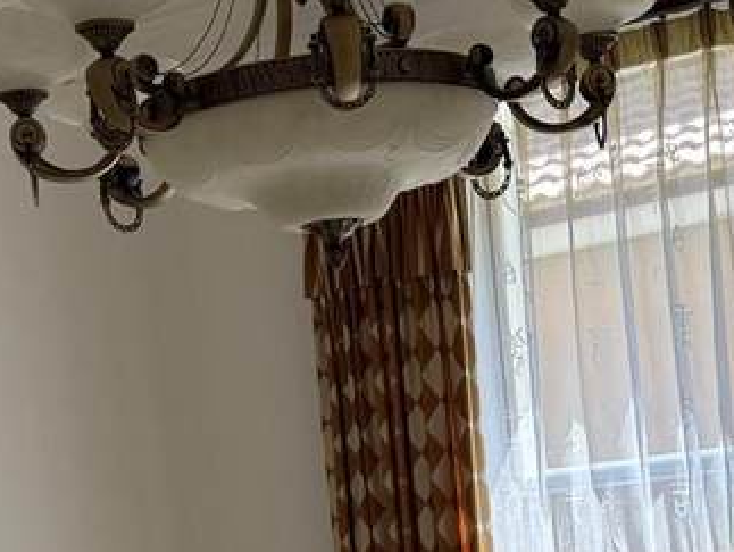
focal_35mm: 95
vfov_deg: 14.6
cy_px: 797
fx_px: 2017
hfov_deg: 20.6
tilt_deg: -8.4
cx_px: 420
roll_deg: +6.0
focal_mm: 6.76
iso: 80
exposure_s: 1/412
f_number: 1.78
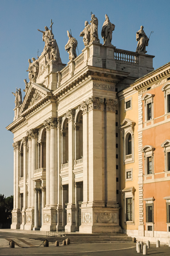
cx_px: 85
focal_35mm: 60
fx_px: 426
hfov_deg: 22.6
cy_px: 128
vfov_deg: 33.4
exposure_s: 1/1250
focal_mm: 40
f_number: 18
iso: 1600
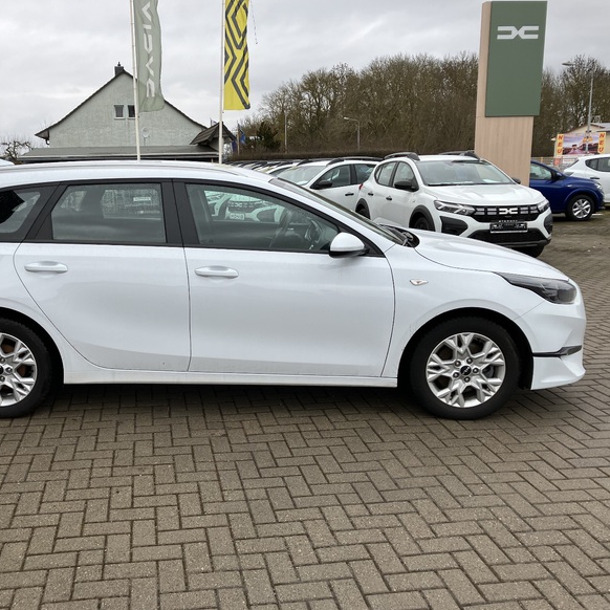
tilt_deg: -12.2
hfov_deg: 48.0
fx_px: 678
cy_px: 308
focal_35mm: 34
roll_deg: +1.7
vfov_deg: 48.4
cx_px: 225
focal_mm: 3.99
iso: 32
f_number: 1.8
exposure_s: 1/433
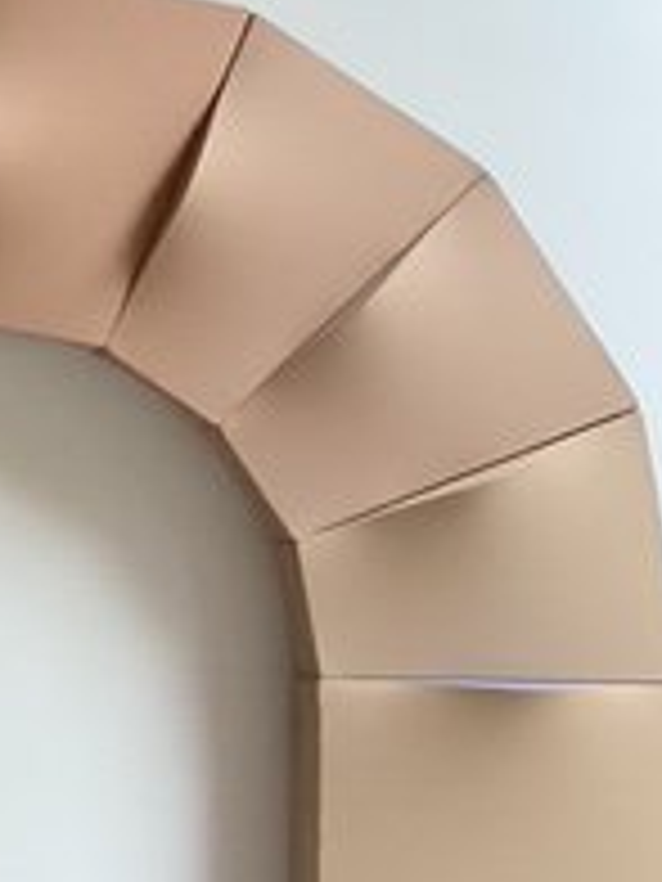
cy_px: 418
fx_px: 2575
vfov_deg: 19.4
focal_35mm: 101
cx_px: -333
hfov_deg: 13.8
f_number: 2.4
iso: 320
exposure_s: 1/60
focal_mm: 3.3
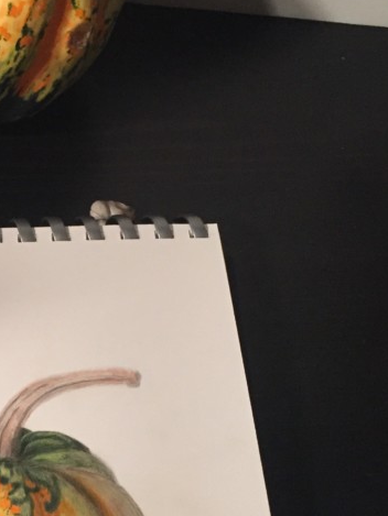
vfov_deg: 29.2
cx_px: -41
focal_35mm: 66
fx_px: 986
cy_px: 328
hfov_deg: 21.1
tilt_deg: -55.8
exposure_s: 1/30
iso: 250
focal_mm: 4.15
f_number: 2.2
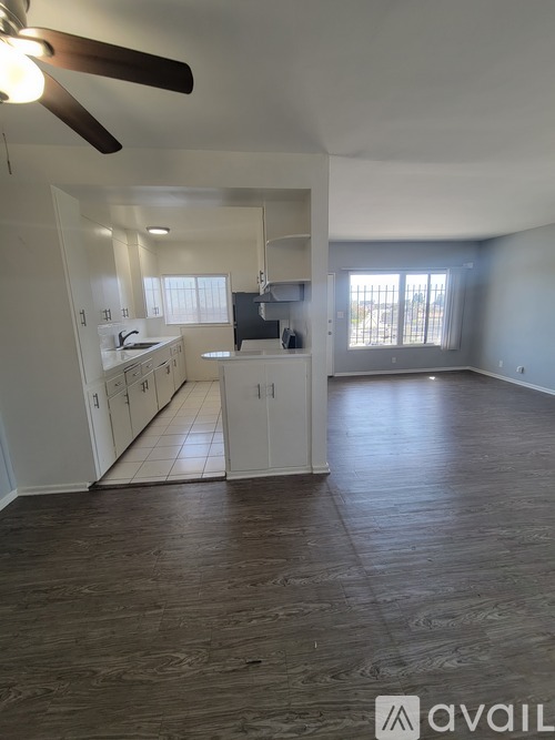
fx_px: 278
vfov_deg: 106.2
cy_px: 370
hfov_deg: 89.9
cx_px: 278
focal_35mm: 13
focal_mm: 2.2
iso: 64
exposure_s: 1/60
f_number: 2.2
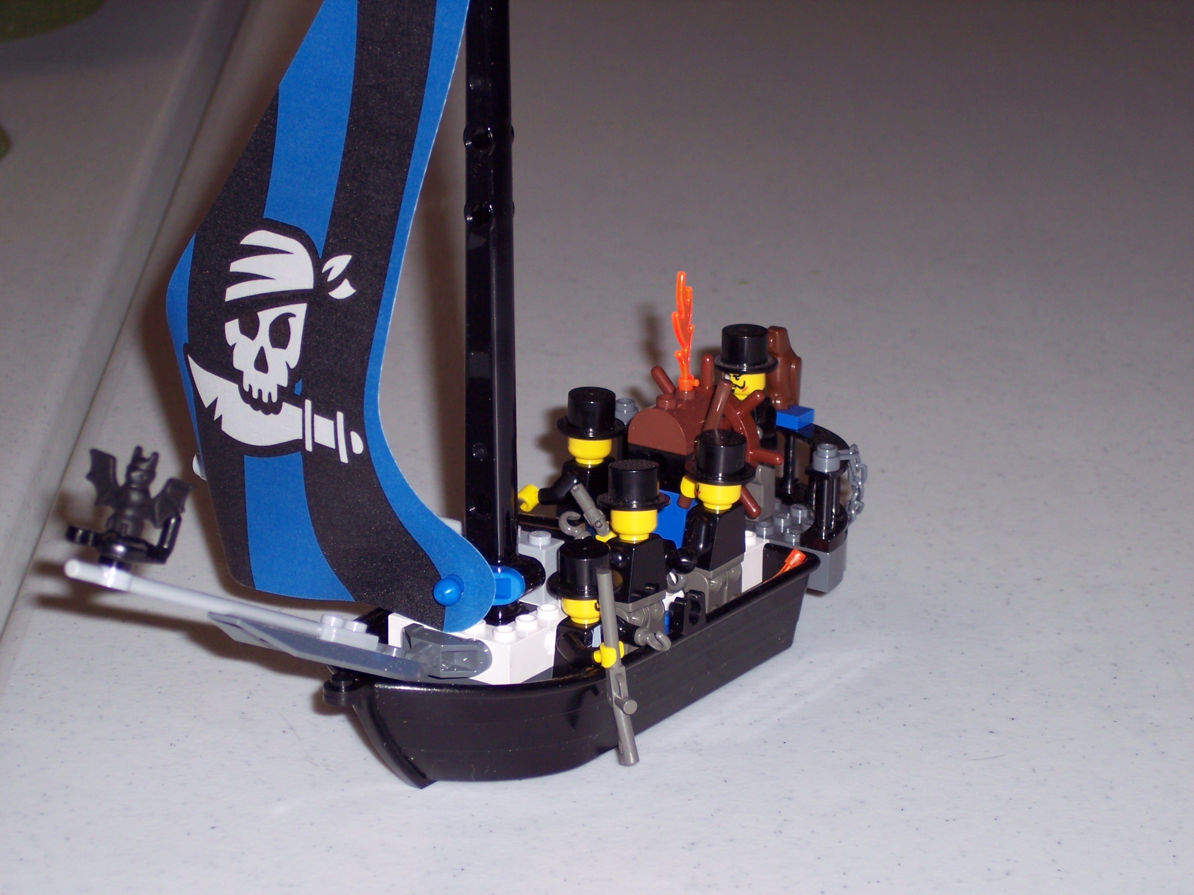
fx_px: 4036
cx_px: 597
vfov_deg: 12.7
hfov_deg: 16.8
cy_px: 448
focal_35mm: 117
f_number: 4.8
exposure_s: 1/125
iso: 100
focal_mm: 24
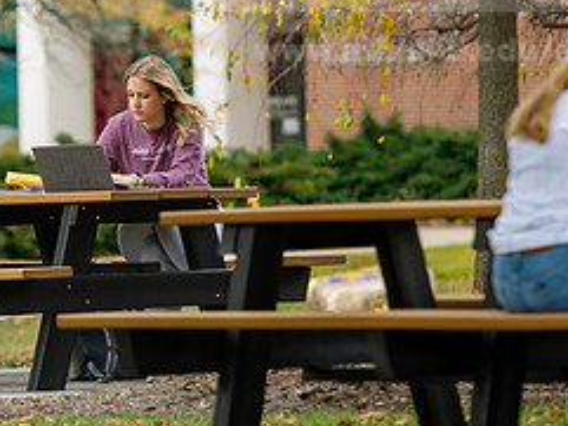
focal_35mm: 393
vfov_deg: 3.8
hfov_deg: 5.0
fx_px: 6452
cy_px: 100
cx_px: 146
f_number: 3.5
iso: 160
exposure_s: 1/320
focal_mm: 170
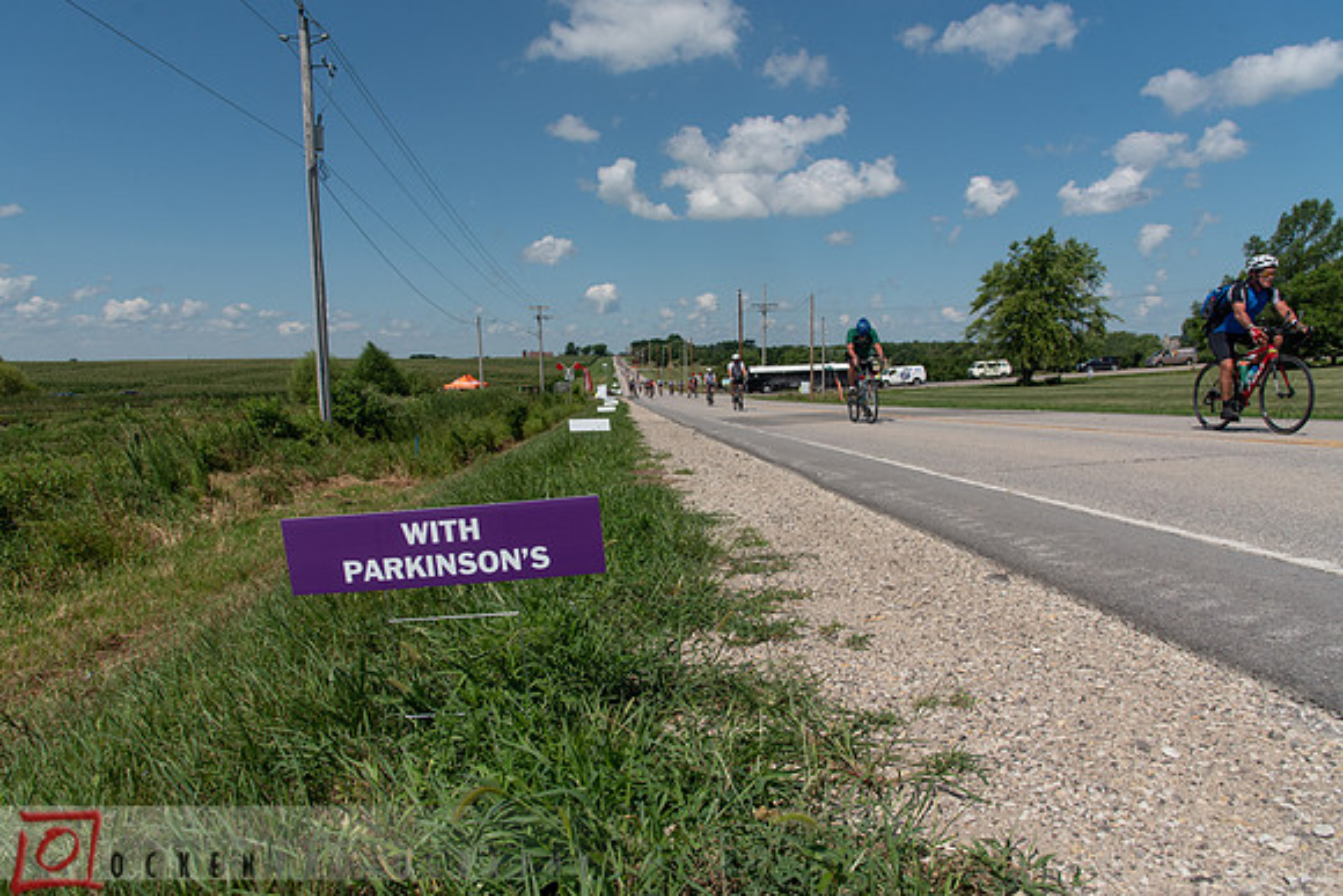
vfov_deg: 53.2
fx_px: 896
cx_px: 672
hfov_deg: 73.7
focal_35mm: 24
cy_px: 448
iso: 200
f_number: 7.1
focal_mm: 24
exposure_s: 1/2000
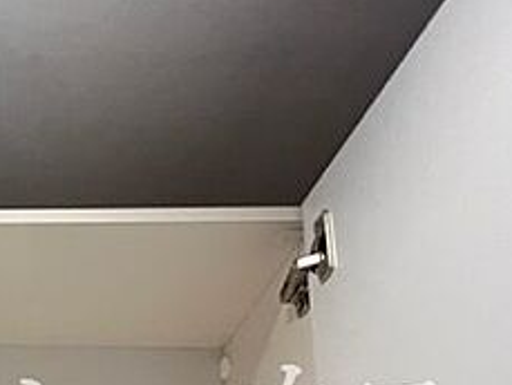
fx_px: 503
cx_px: 18
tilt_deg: +13.9
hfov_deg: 46.5
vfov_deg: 35.4
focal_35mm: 34
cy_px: 430
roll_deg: -3.5
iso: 200
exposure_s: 1/121
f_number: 1.8
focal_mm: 1.57
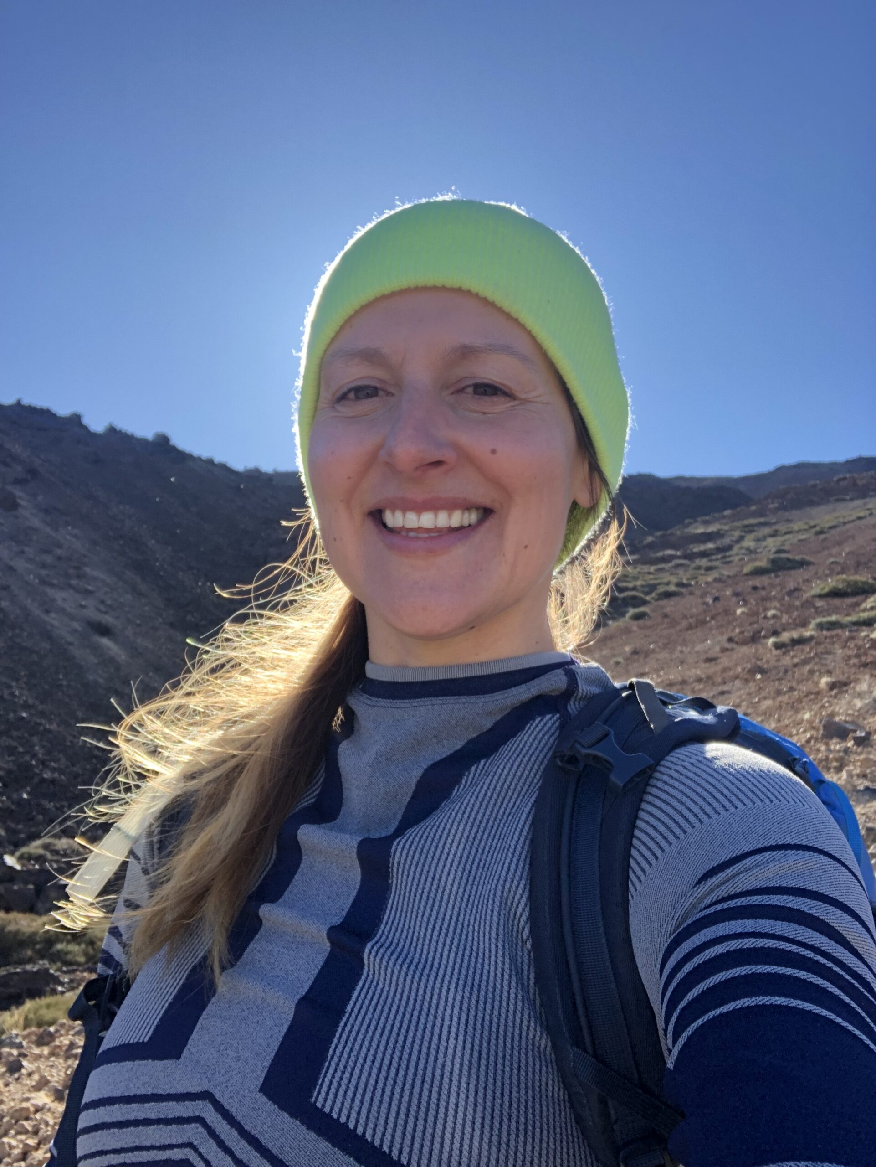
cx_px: 438
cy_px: 584
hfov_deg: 44.2
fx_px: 1079
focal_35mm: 32
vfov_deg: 56.8
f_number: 2.2
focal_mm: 2.87
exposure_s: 1/321
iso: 20
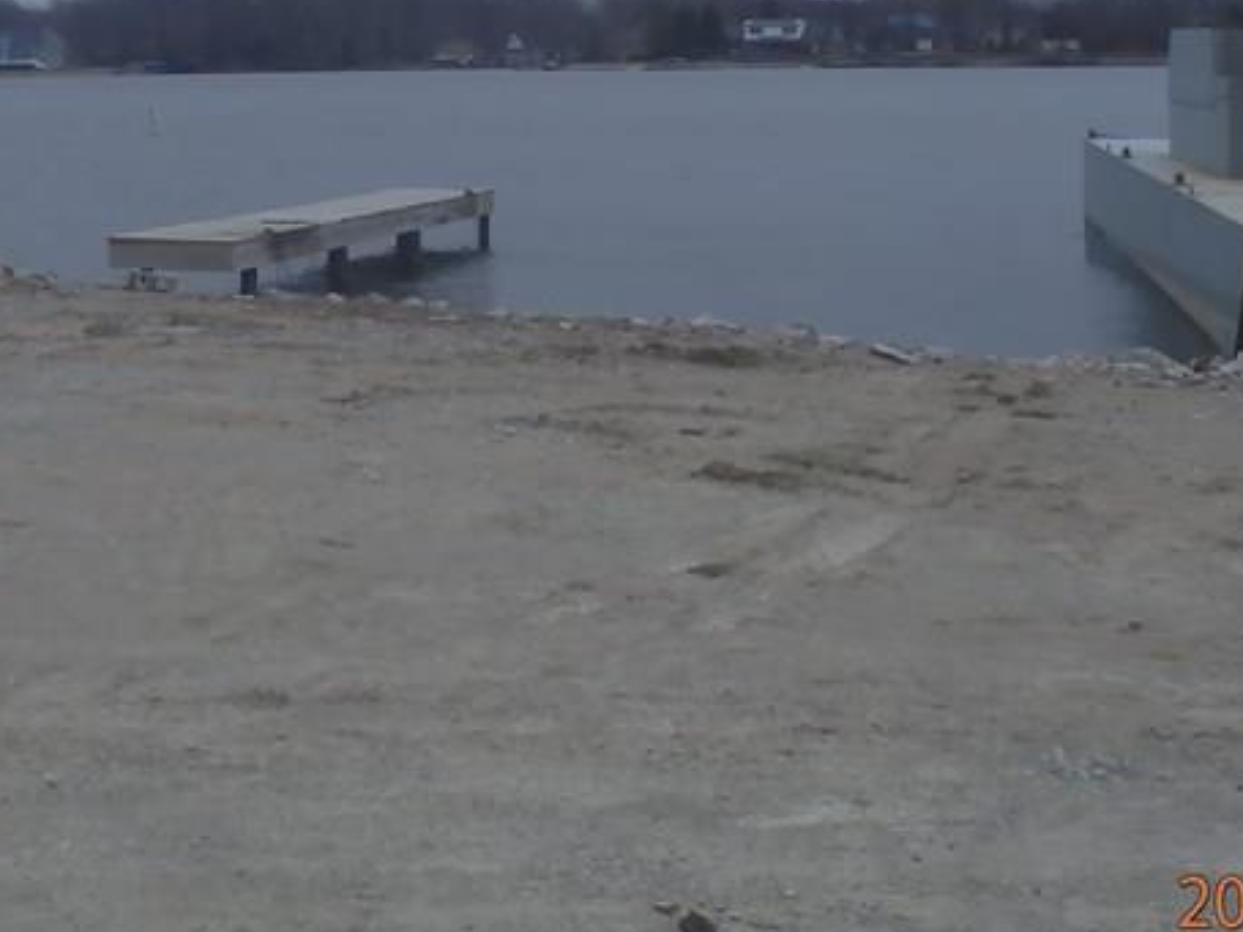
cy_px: 71
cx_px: 320
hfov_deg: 30.3
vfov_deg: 22.6
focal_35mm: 63
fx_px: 2262
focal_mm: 5
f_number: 11
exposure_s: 1/160
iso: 125
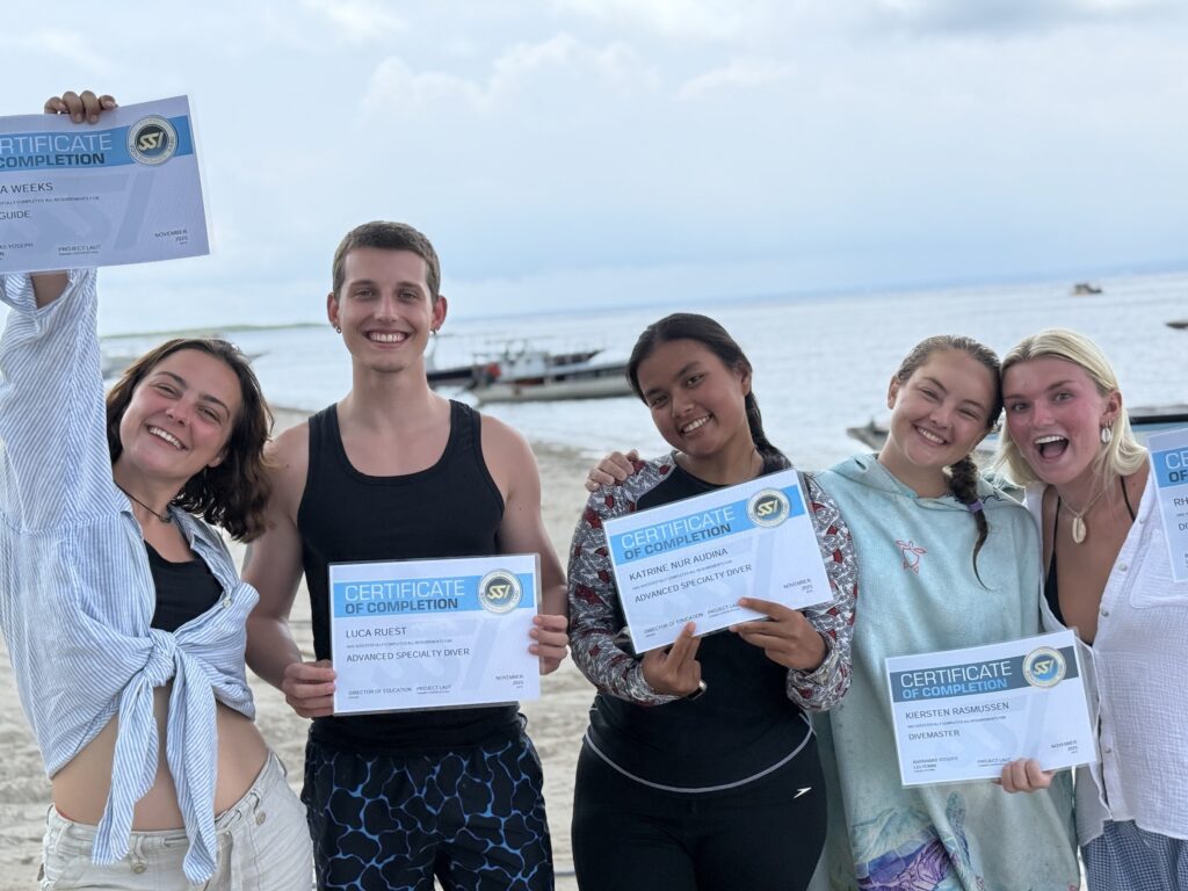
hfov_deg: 39.7
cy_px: 446
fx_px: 1647
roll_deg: +3.5
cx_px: 594
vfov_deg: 30.3
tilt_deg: -4.8
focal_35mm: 48
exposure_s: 1/4329
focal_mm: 6.76
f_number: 1.78
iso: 100
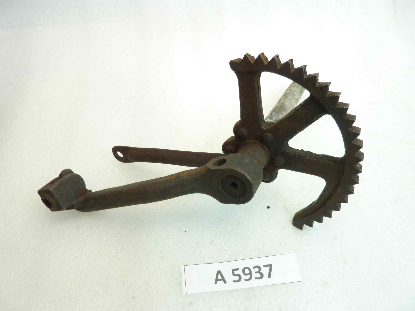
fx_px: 300
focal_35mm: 25
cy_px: 156
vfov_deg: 54.9
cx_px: 208
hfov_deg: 69.4
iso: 80
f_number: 3.3
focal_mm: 4.1
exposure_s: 1/15
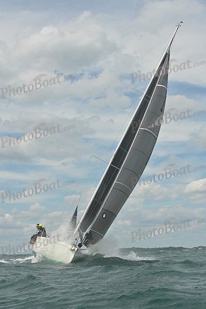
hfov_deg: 19.5
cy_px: 154
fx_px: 600
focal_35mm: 70
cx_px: 103
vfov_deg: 28.8
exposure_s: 1/1250
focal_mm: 70
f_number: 11
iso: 320
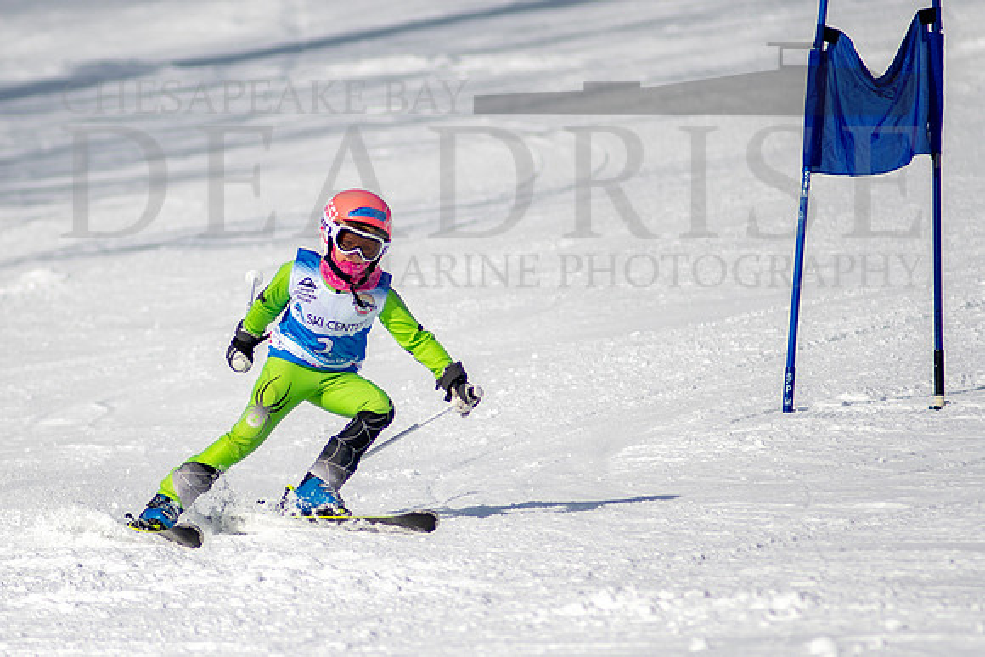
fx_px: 18851
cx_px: 313
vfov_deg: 2.0
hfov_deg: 3.0
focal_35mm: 689
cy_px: 396
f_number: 2.8
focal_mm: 300
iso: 100
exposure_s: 1/6400
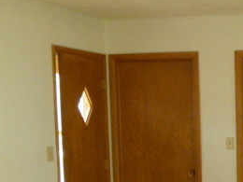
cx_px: 292
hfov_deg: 21.2
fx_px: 604
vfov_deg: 16.9
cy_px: 167
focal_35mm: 86
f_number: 3.5
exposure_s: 1/30
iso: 400
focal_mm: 6.3
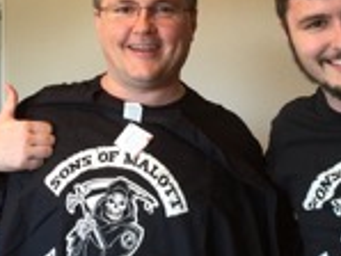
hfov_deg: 24.9
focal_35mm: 78
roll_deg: +0.8
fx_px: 769
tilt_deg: -0.3
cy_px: 112
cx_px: 112
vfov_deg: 18.9
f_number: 2.2
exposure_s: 1/15
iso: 40
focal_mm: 4.15
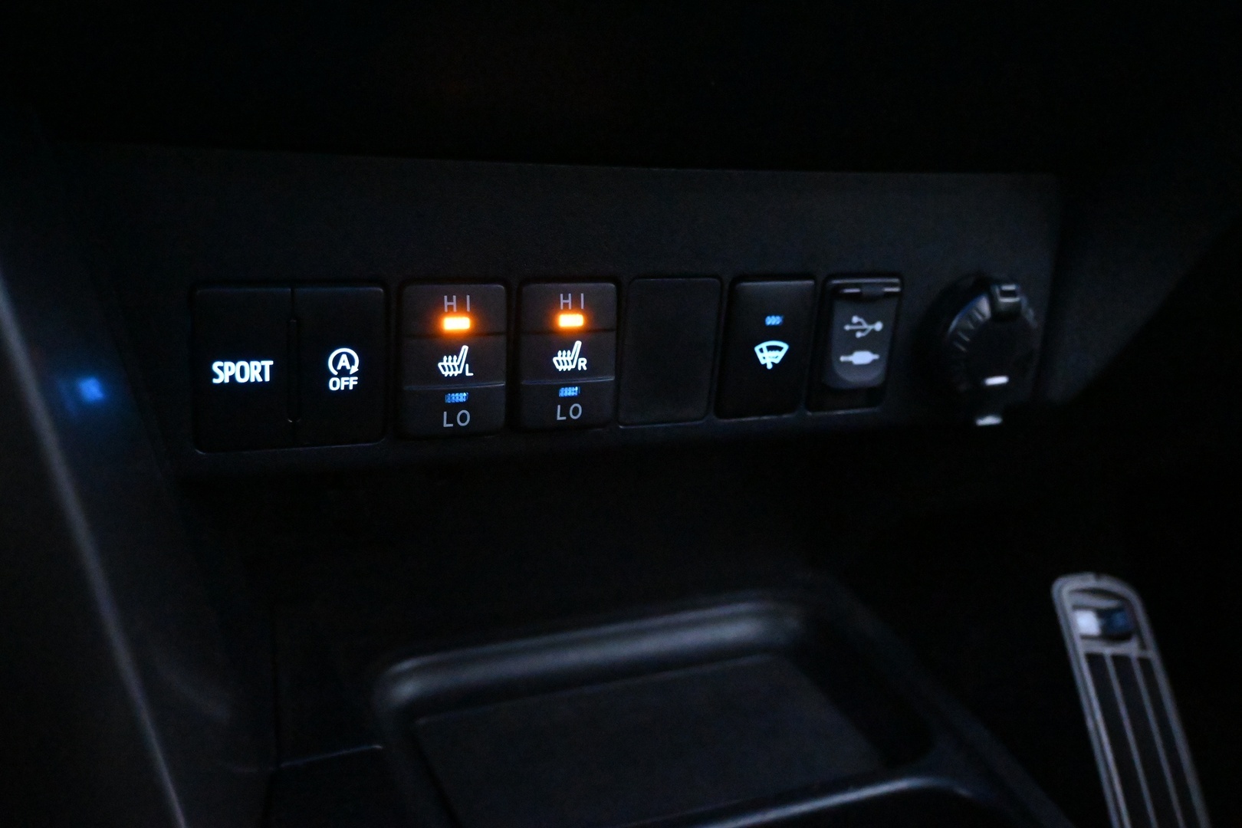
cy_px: 414
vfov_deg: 40.8
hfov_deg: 58.3
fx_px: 1113
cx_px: 621
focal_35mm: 32
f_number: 4
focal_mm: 21.5
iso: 18000
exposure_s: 1/30
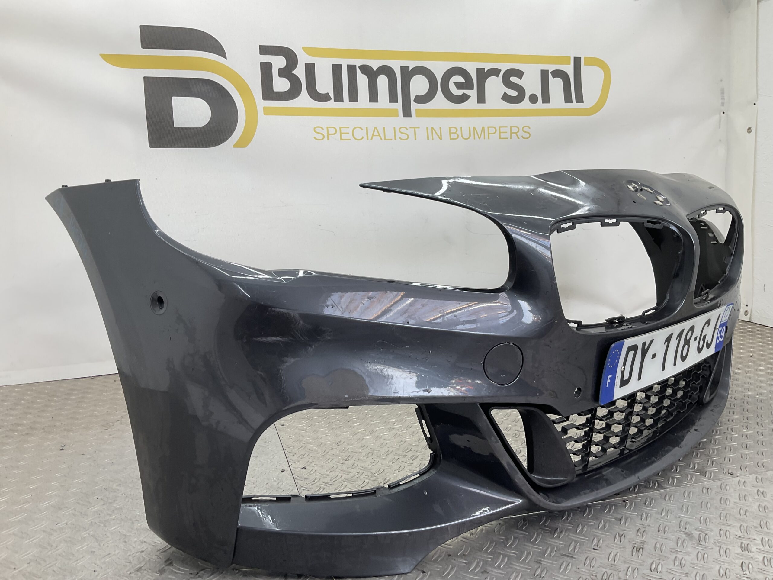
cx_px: 386
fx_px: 648
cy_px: 290
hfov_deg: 61.7
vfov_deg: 48.2
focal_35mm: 29
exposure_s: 1/120
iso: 20
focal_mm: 3
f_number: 1.8
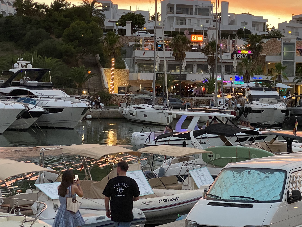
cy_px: 66
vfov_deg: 18.4
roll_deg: -1.2
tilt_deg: +2.0
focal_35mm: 80
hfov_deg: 24.3
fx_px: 698
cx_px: 192
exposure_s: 1/121
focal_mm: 6
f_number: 2
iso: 160
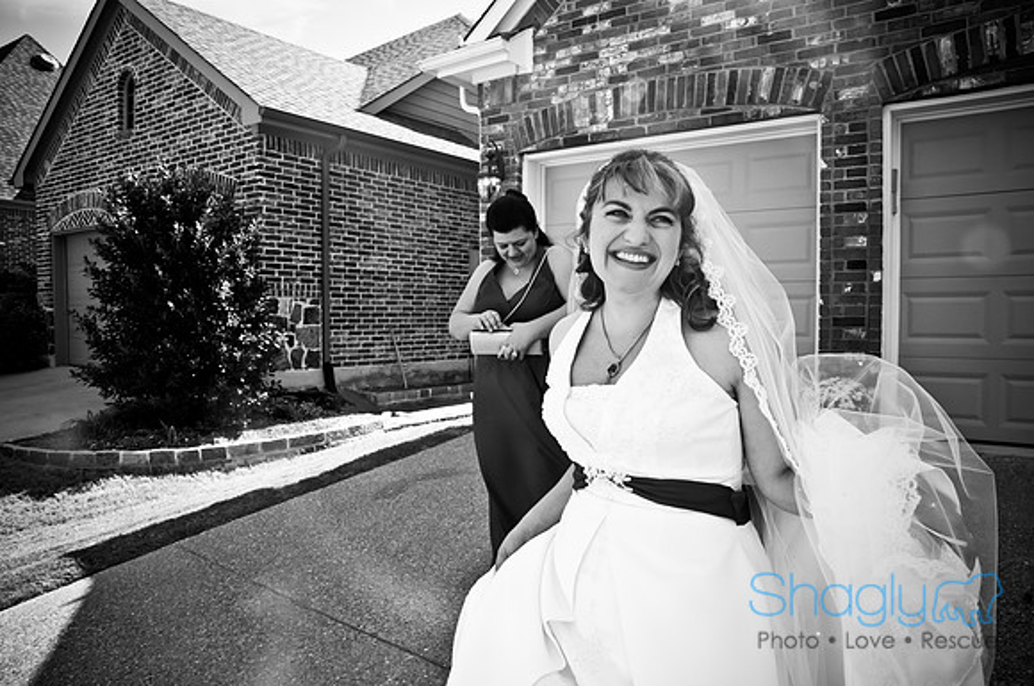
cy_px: 343
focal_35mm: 26
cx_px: 517
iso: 400
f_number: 10
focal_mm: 17
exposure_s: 1/250
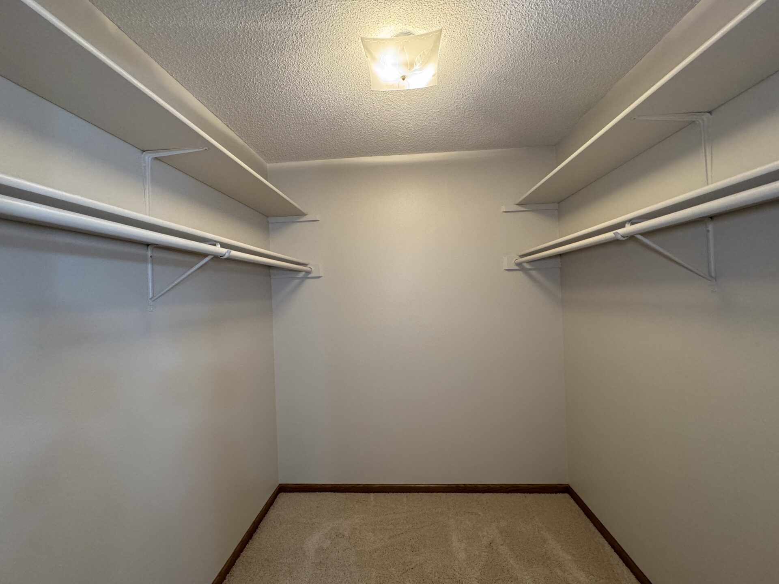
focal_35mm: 14
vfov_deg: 85.7
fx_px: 315
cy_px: 292
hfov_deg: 102.1
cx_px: 390
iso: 250
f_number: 2.2
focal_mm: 2.22
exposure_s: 1/60
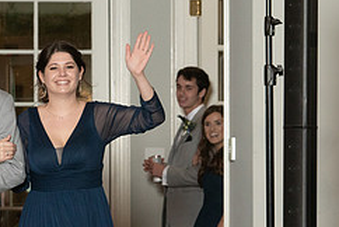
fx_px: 2282
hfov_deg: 8.5
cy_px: 224
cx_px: 47
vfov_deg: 5.7
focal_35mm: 242
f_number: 5.6
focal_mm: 95
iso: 2000
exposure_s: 1/200
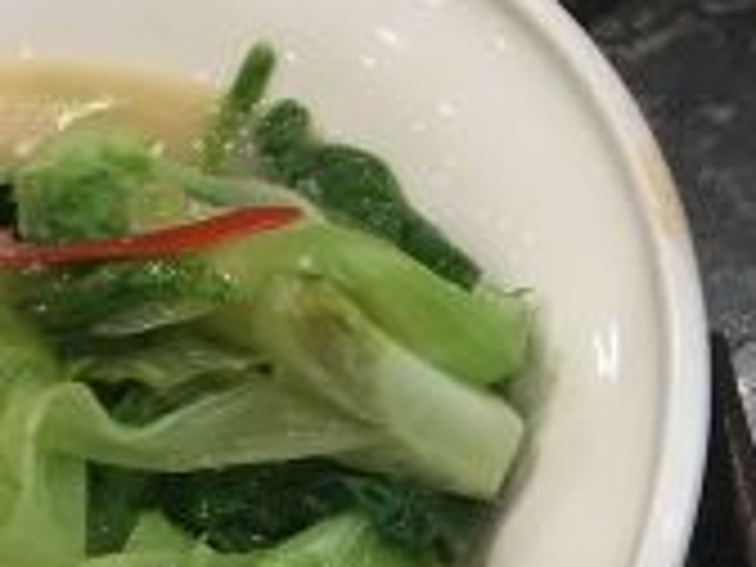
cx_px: 1179
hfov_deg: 14.9
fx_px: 2643
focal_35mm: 121
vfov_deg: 12.2
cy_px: 52
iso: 100
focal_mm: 4.15
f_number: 2.2
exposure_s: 1/33
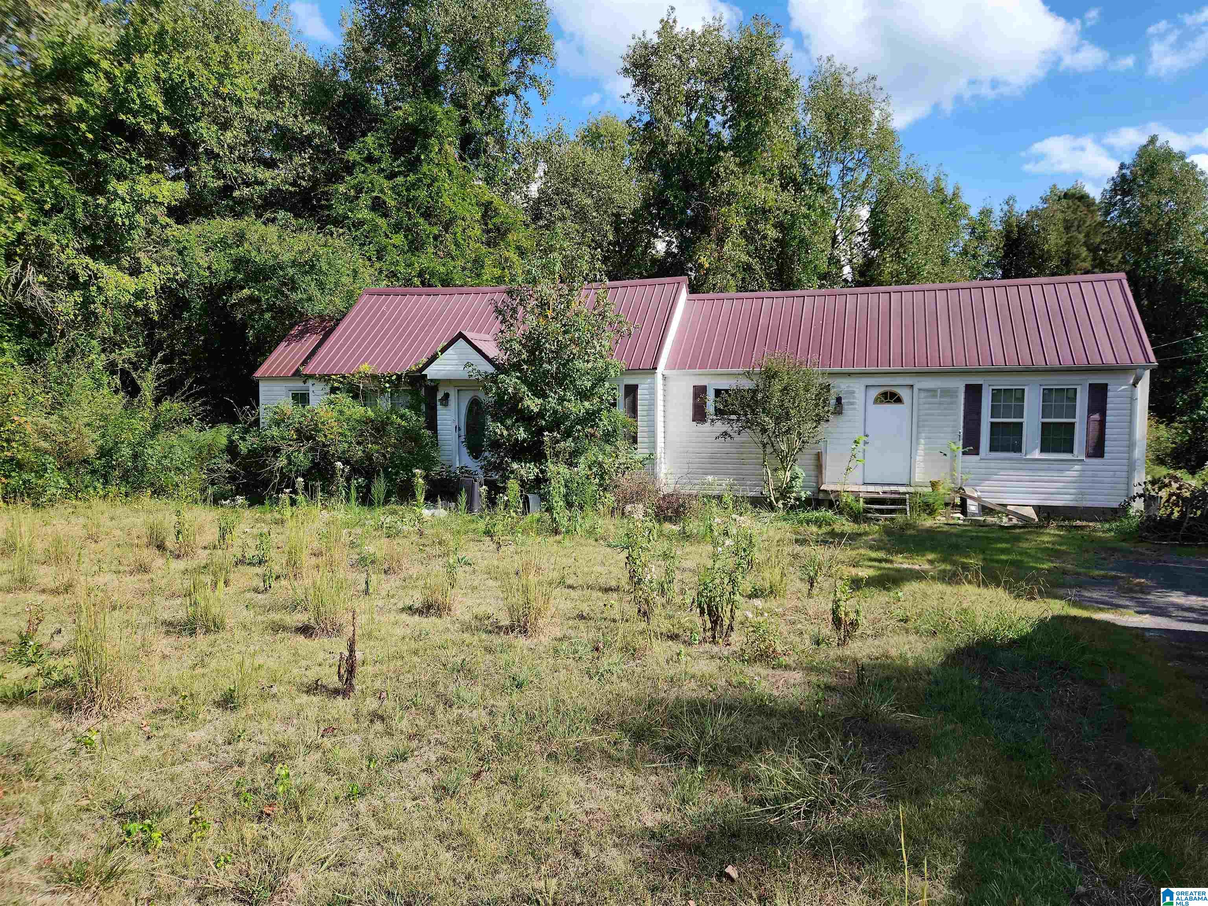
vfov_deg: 58.9
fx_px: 803
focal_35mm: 23
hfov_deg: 73.9
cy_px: 453
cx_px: 604
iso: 20
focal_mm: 5.4
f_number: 1.8
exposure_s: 1/947
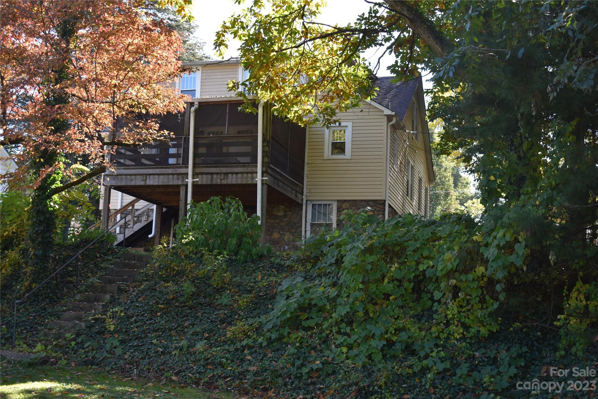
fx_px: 847
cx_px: 299
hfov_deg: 38.9
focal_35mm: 51
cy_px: 200
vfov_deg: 26.5
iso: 160
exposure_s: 1/125
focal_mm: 34
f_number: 5.6
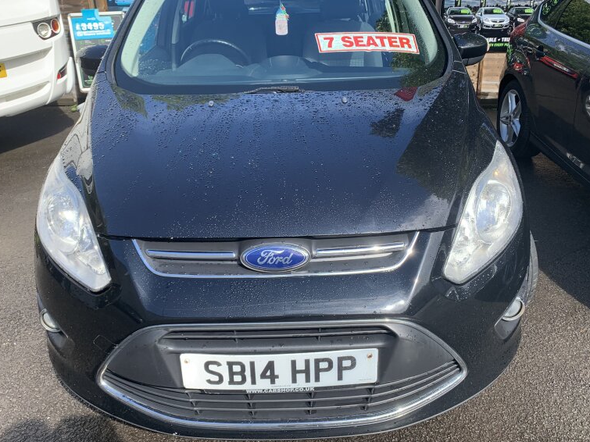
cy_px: 200
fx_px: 528
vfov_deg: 45.4
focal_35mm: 31
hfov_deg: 58.4
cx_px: 294
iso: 25
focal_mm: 4.25
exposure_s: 1/678
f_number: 1.8
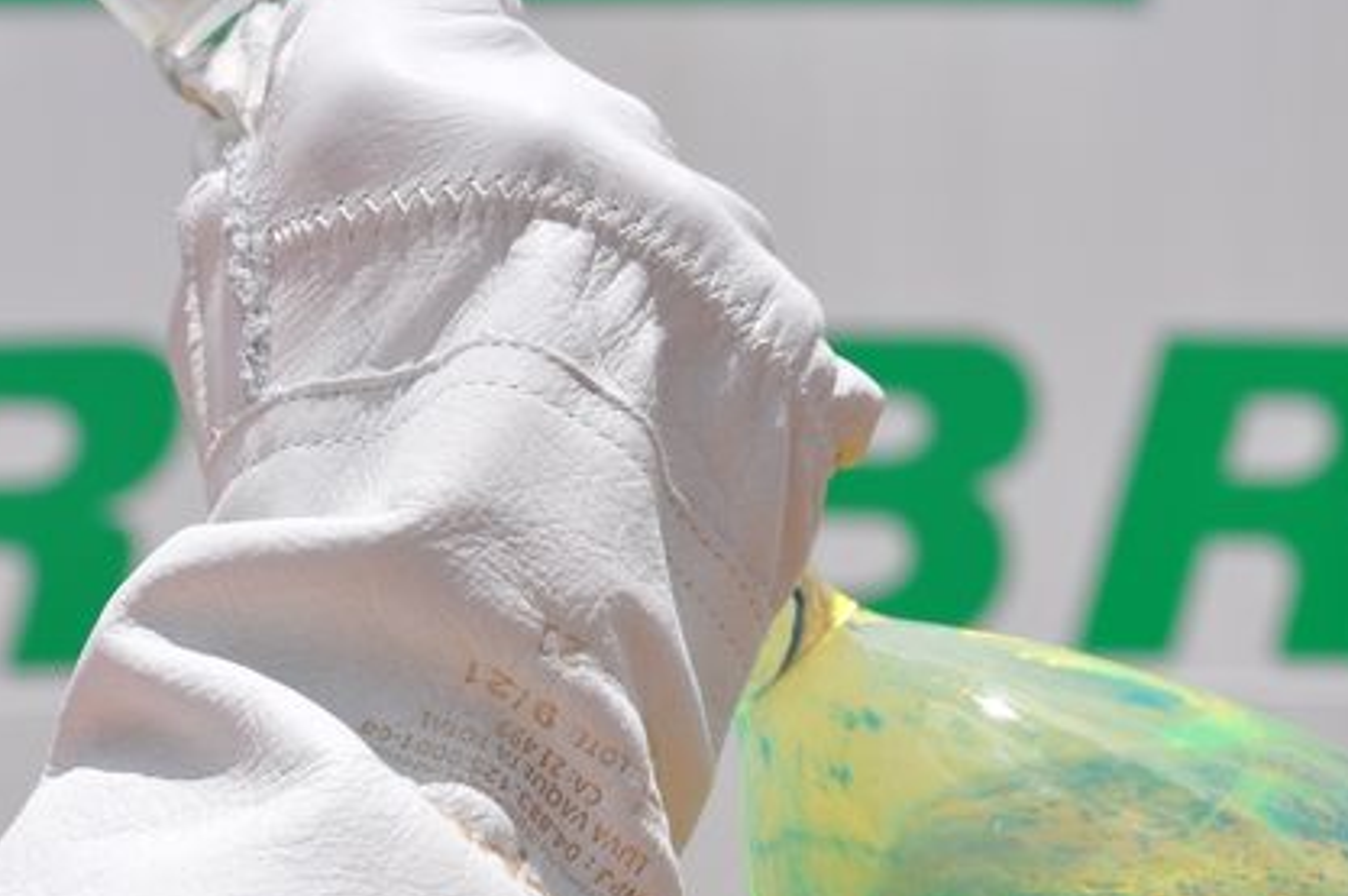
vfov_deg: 8.2
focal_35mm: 166
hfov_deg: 12.4
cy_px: 713
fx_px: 6208
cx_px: 795
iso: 200
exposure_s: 1/500
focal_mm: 66
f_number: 11
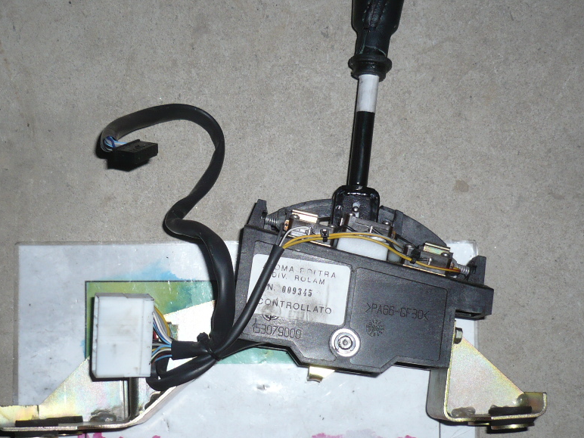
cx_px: 252
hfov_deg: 33.2
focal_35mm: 58
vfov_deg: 25.2
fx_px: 979
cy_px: 238
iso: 100
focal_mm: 5.8
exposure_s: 1/30
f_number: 2.8
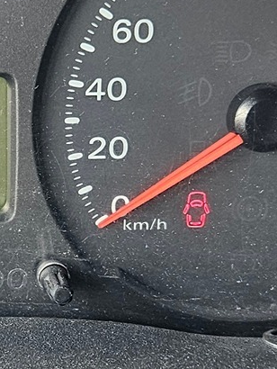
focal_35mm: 113
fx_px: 1204
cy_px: 253
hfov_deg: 12.8
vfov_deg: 17.4
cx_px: -55
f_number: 1.8
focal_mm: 5.4
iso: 160
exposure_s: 1/100
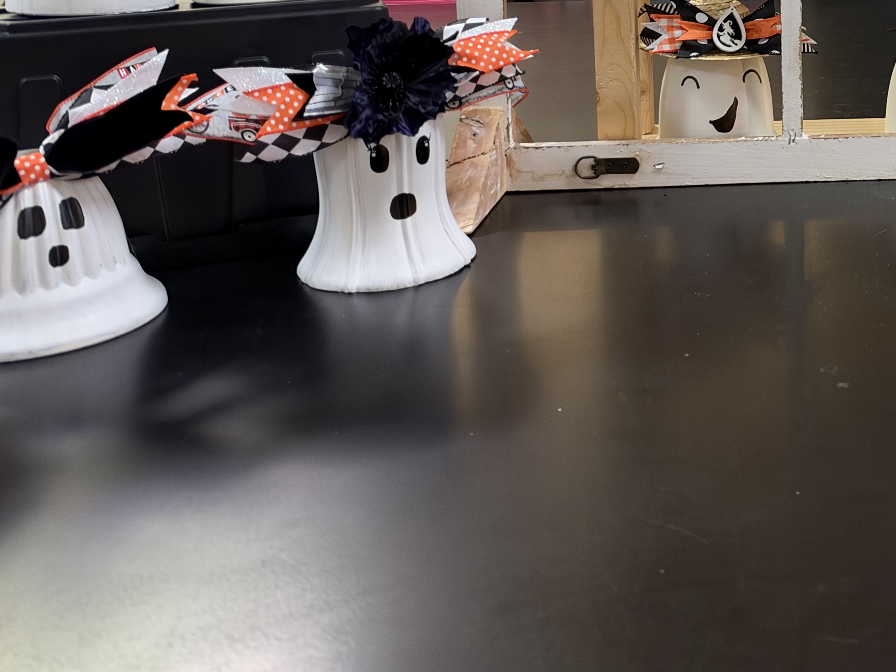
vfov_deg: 25.2
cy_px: -61
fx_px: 1398
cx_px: 921
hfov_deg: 32.4
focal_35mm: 54
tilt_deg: -6.6
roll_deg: +0.3
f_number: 1.48
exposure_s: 1/60
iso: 400
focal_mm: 6.93
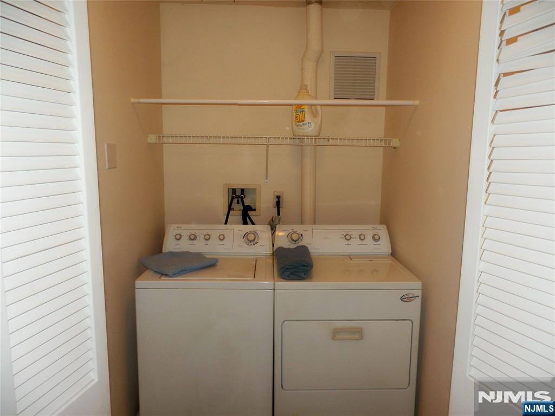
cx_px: 278
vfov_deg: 56.8
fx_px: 385
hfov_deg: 71.6
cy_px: 208
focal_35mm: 24
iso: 200
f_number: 3
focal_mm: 4.2
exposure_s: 1/30
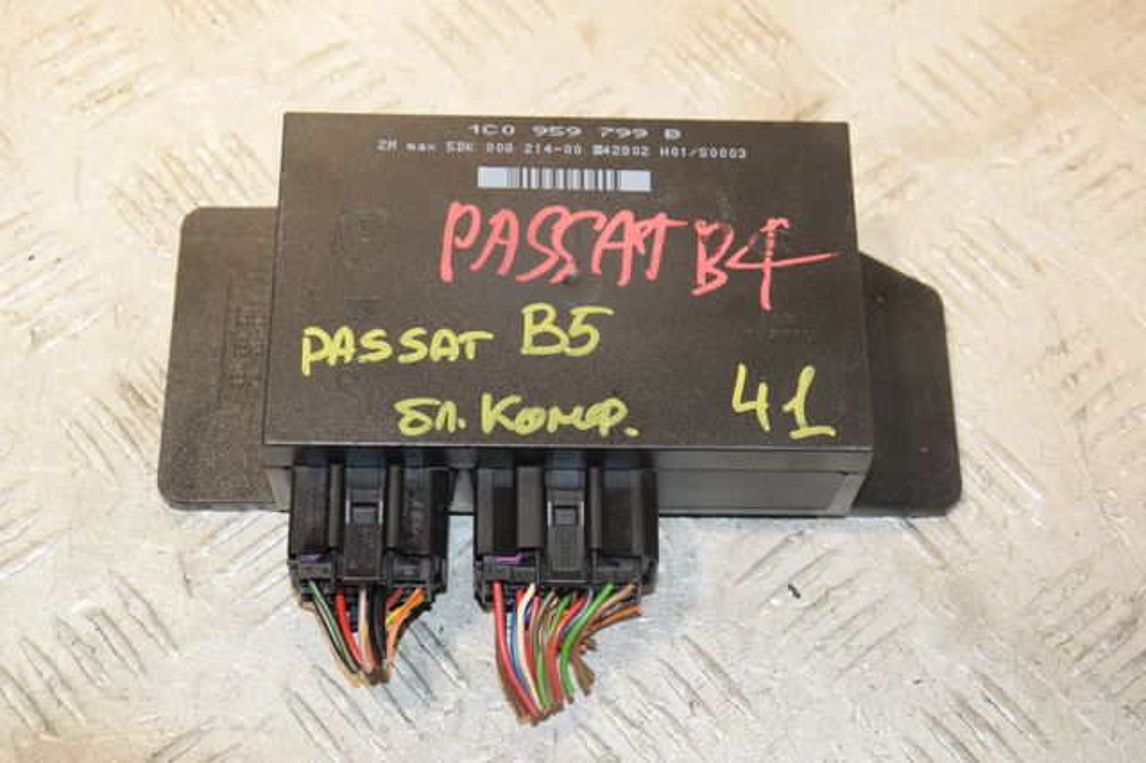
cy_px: 382
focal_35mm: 68
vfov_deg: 20.1
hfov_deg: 29.9
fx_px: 2148
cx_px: 573
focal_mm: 45
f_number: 7.1
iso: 1600
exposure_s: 1/200
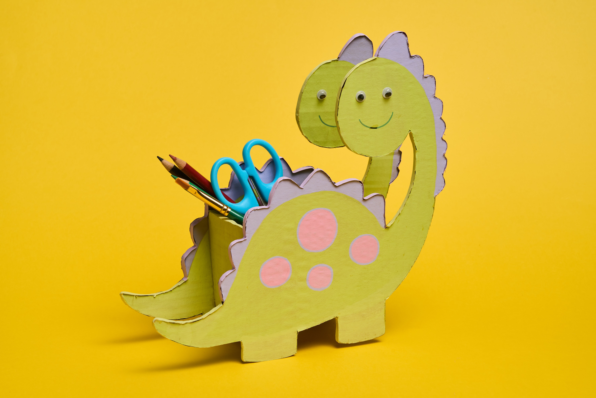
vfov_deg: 19.5
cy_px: 199
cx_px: 298
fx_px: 1159
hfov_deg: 28.8
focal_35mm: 70
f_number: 13
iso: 250
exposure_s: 1/100
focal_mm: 70
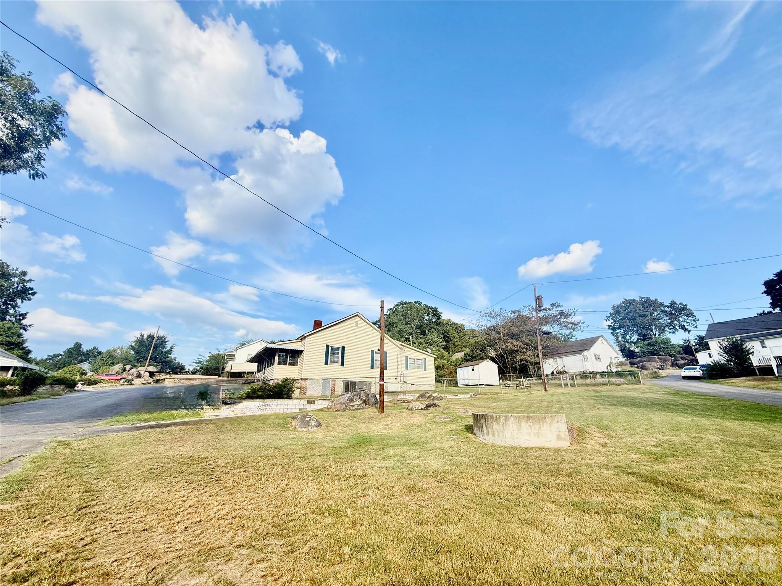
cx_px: 391
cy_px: 293
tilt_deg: +20.4
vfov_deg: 85.7
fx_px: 316
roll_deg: +0.1
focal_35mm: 14
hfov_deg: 102.1
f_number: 2.2
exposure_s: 1/799
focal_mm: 2.22
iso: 50
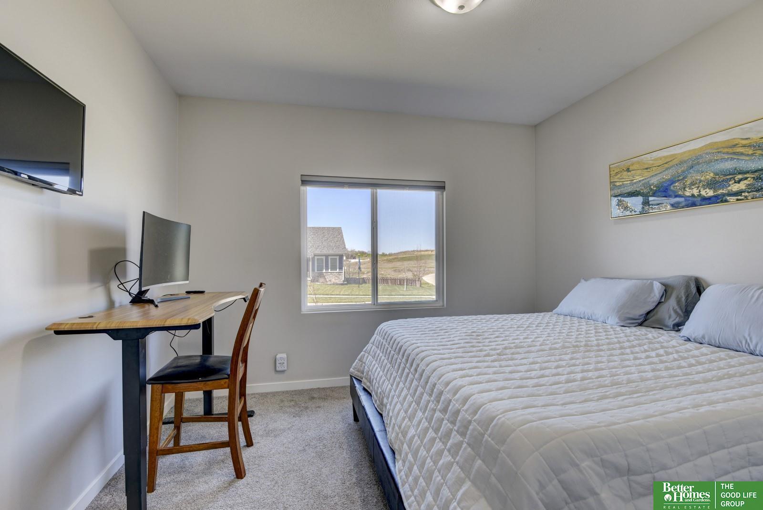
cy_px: 255
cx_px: 382
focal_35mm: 24
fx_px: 509
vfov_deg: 53.2
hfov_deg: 73.7
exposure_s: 1/50
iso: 400
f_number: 8
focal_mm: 24
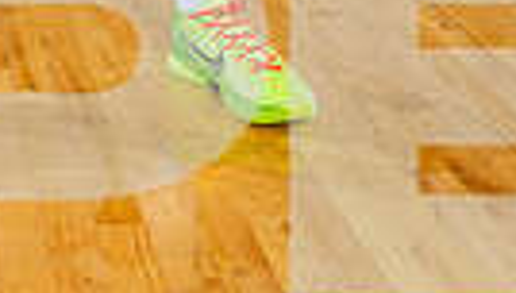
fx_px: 1426
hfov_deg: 18.4
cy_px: -364
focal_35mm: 104
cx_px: -235
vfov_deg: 10.4
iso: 400
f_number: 5.6
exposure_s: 1/250
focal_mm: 23
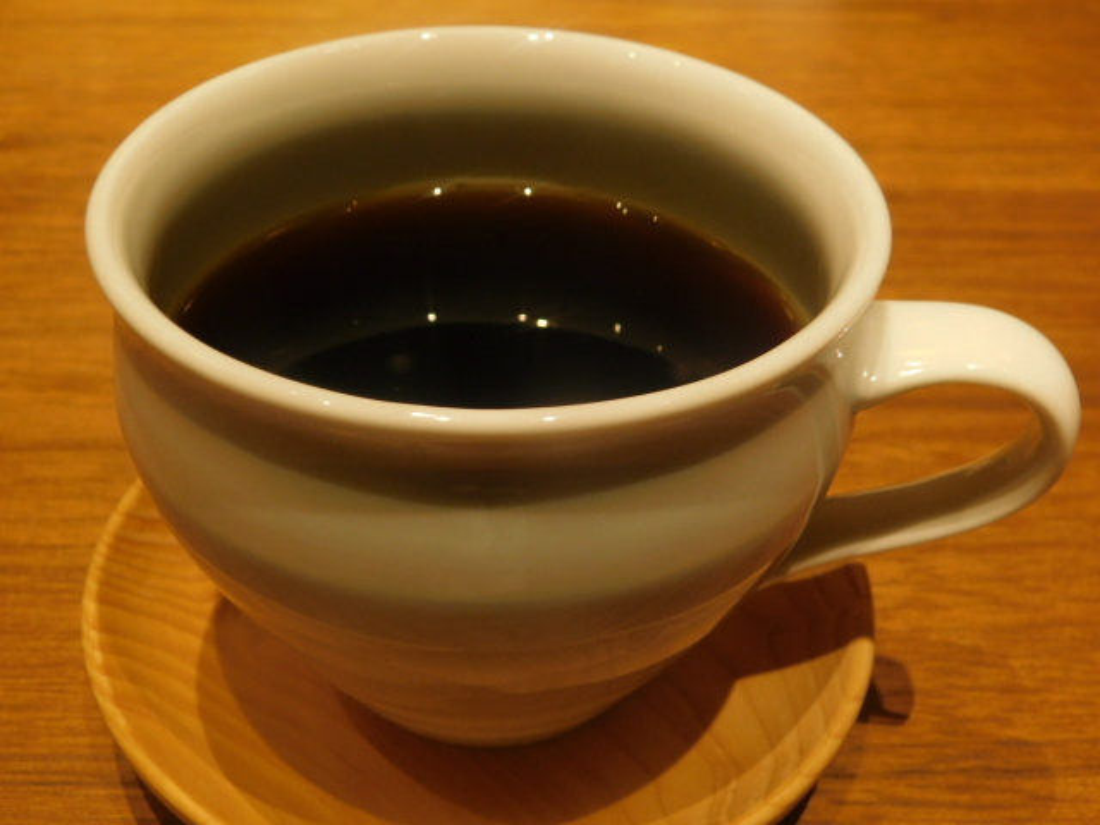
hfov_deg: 42.1
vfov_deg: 32.2
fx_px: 1430
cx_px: 550
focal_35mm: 45
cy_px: 412
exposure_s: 1/30
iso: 160
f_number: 3.7
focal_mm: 8
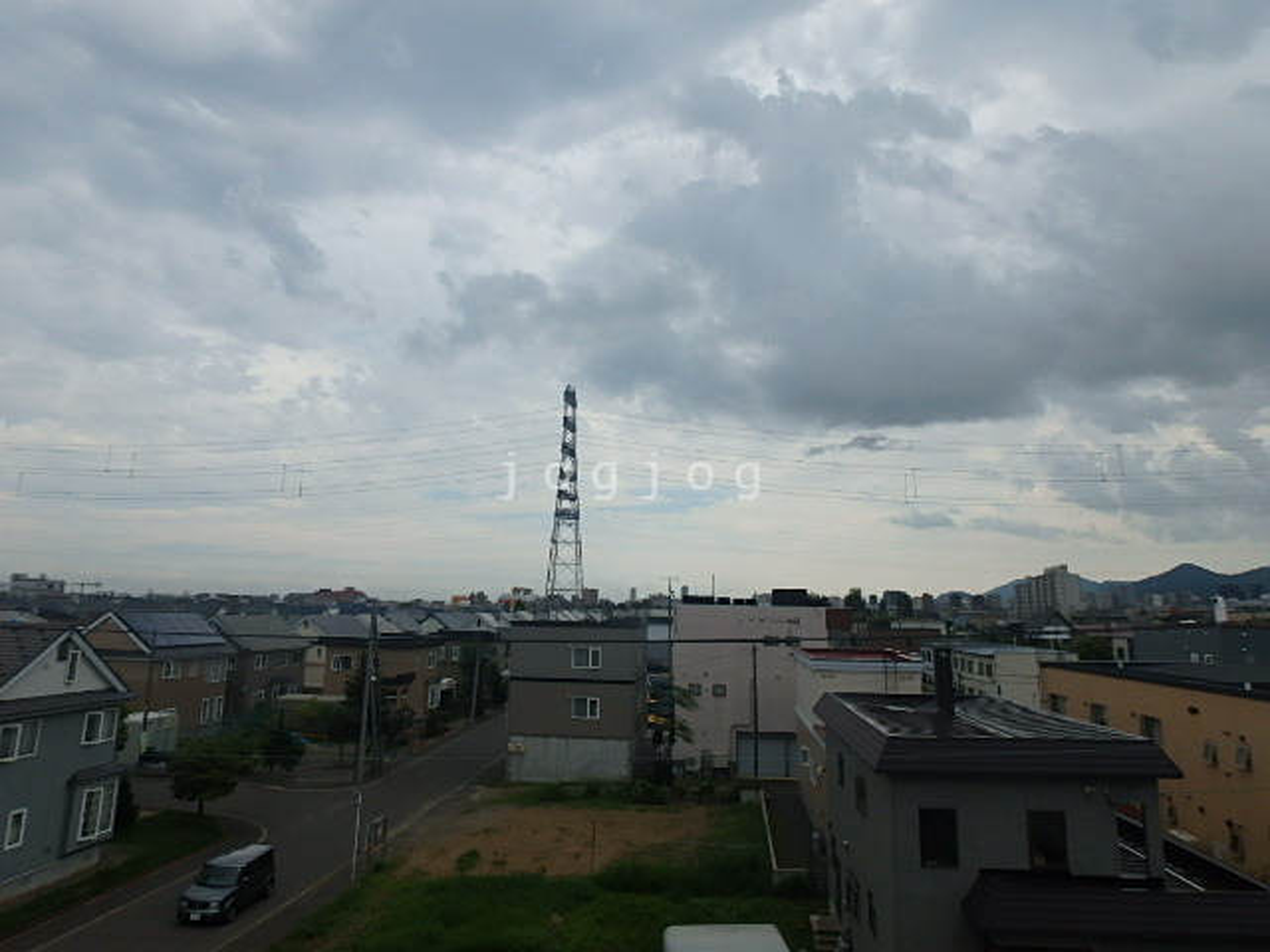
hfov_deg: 79.0
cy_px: 476
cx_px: 635
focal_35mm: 21
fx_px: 770
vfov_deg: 63.4
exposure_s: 1/800
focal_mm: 3.7
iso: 125
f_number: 6
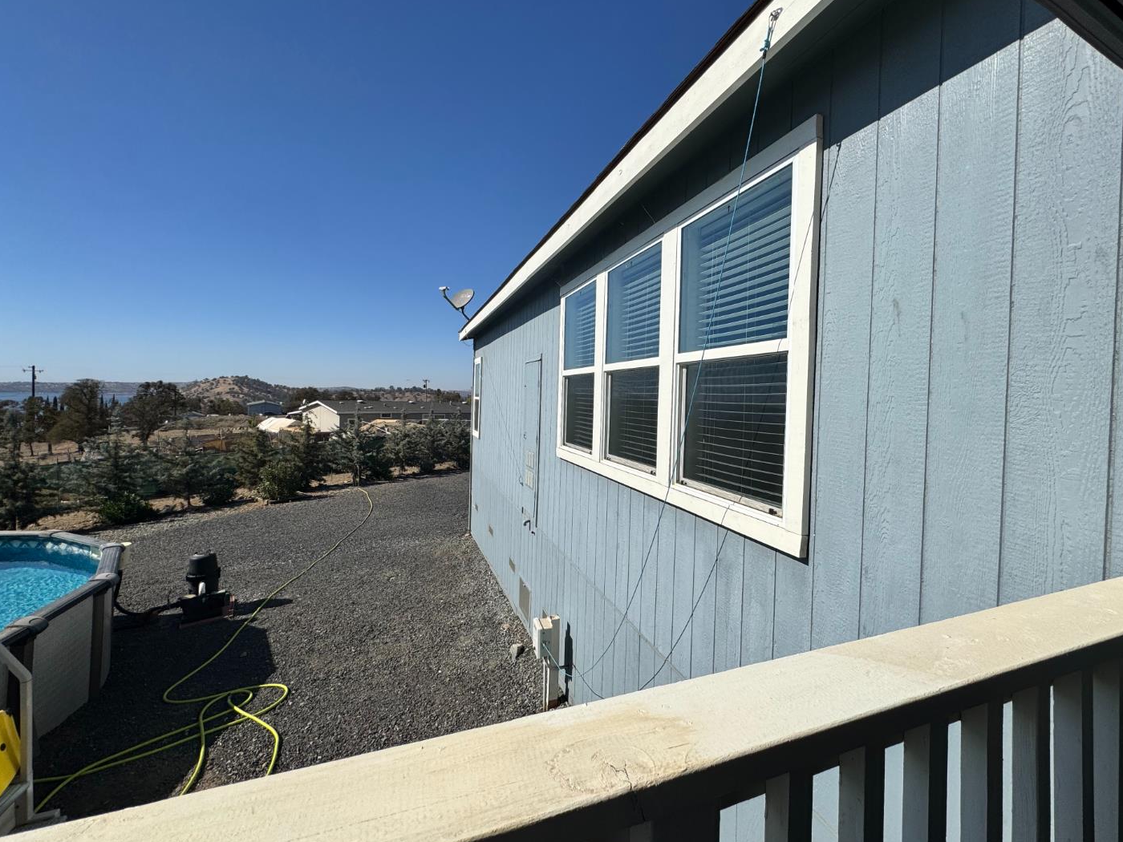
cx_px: 598
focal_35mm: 15
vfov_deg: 81.7
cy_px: 404
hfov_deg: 98.0
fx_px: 487
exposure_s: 1/4367
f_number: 2.2
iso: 50
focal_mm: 2.22
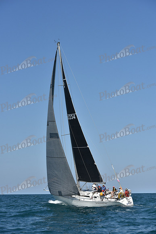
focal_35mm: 70
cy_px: 117
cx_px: 78
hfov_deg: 19.5
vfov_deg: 28.8
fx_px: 455
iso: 250
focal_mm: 70
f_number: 7.1
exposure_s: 1/1600
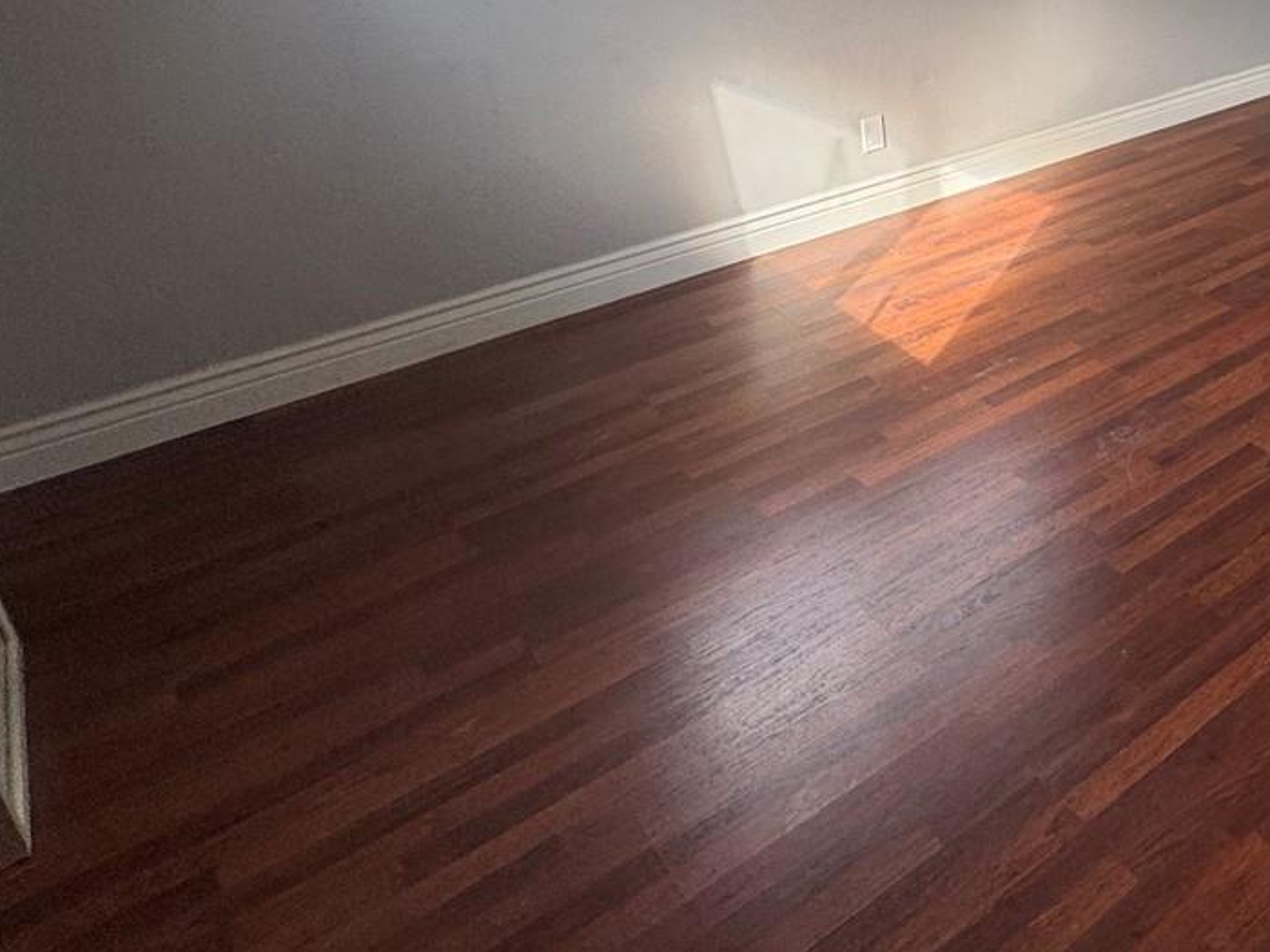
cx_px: 1395
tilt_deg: -9.2
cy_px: -47
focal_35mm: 32
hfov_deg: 43.8
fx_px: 1174
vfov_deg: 38.1
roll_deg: +0.6
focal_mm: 2.22
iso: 100
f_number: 2.2
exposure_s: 1/99
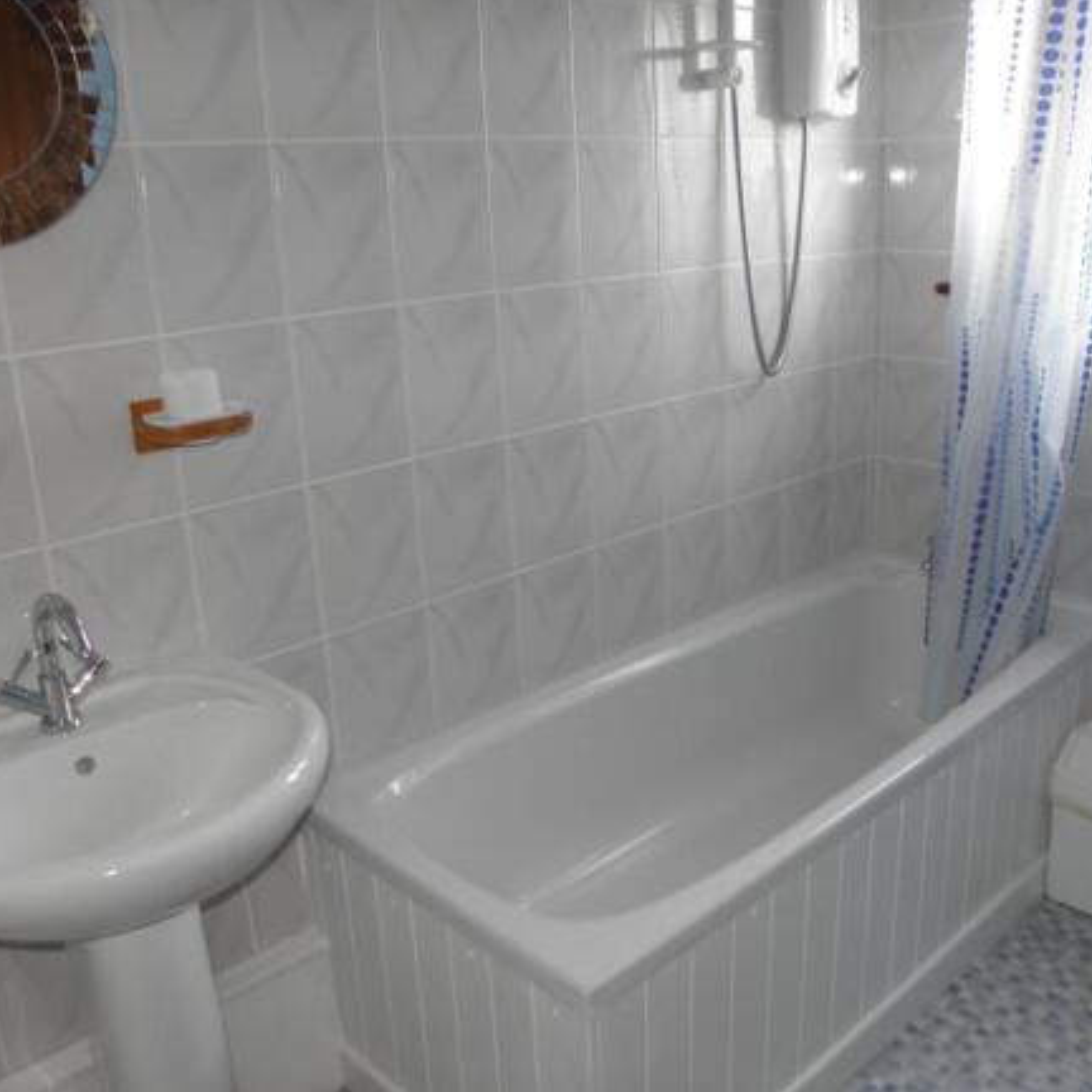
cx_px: 562
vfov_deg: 52.5
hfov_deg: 52.5
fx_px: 1106
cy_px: 542
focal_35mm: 31
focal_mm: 4.6
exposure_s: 1/30
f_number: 2.8
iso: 100
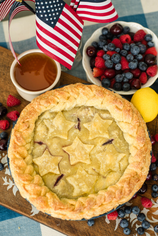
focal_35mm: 85
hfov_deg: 16.1
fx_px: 559
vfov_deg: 23.9
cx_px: 79
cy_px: 118
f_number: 3.5
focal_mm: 85
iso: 250
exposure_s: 1/100
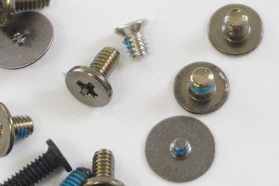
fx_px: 2610
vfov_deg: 4.1
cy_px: 174
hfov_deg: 6.1
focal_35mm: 337
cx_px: 41
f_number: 6.3
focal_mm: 39
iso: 4000
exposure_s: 1/160
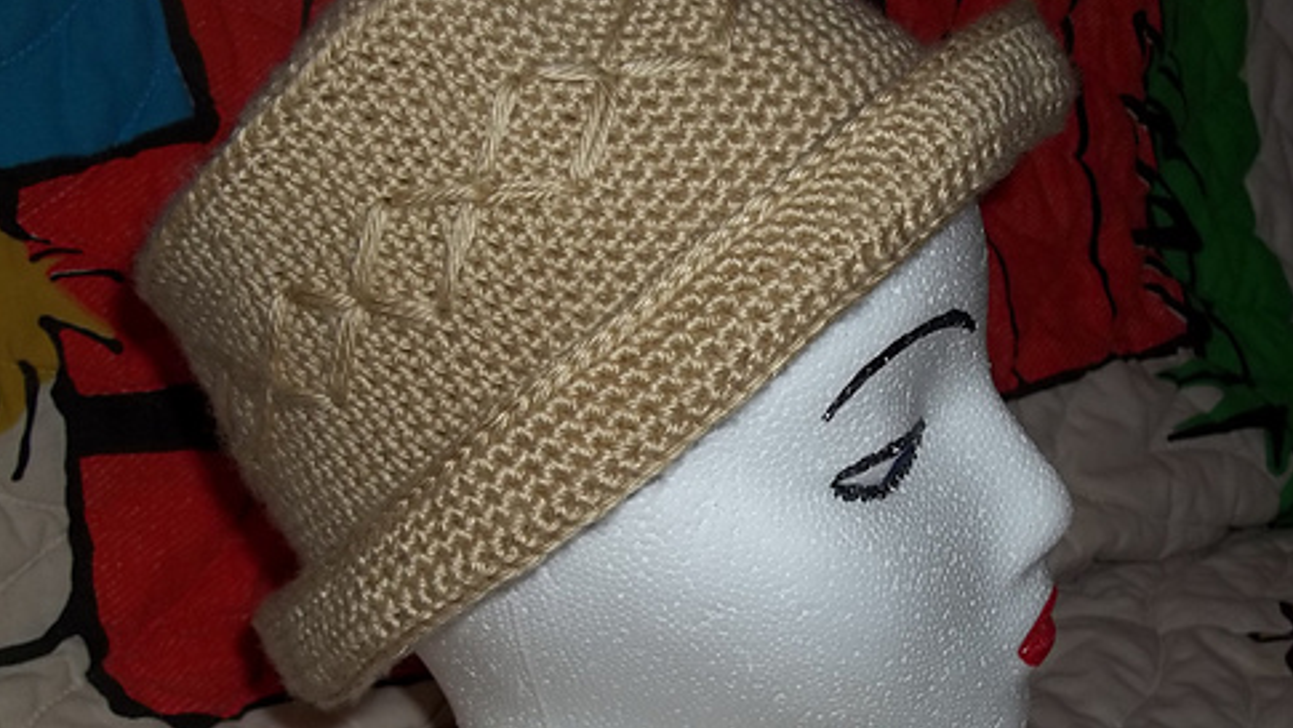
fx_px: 1577
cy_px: 472
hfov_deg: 44.6
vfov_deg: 25.9
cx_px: 637
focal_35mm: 46
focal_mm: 5.7
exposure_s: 1/30
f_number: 2.9
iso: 64
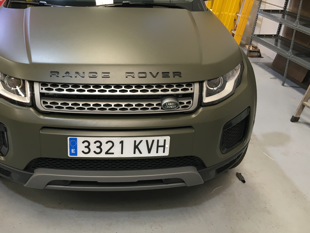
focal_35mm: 41
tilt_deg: -25.5
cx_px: 116
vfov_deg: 35.1
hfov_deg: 45.4
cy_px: 116
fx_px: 367
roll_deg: -0.8
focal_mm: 4.15
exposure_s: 1/33
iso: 80
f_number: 2.2
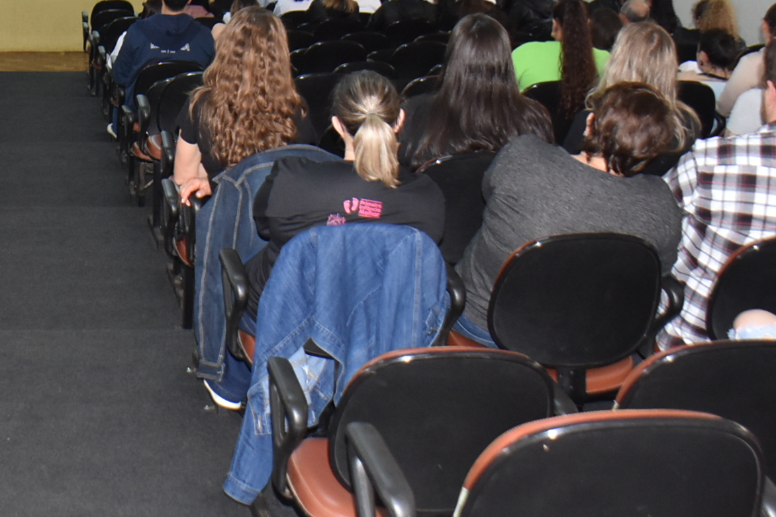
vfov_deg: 19.3
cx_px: 76
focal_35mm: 69
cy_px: 22
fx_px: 1487
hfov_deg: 28.1
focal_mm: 18
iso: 1000
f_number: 3.5
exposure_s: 1/60
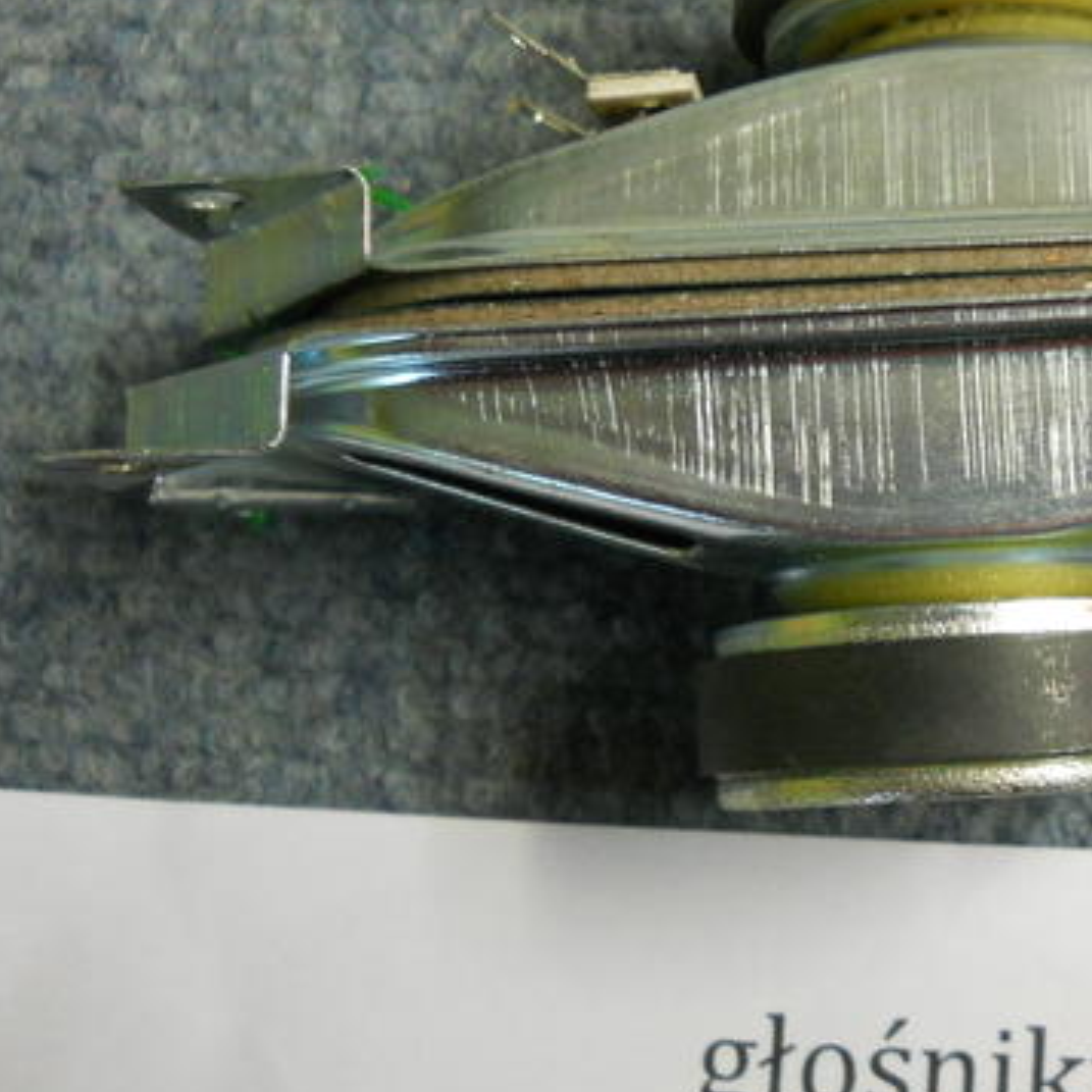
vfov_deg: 26.1
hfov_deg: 25.4
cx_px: 964
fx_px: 2356
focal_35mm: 66
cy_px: 509
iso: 400
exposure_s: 1/50
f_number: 3.1
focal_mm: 6.72
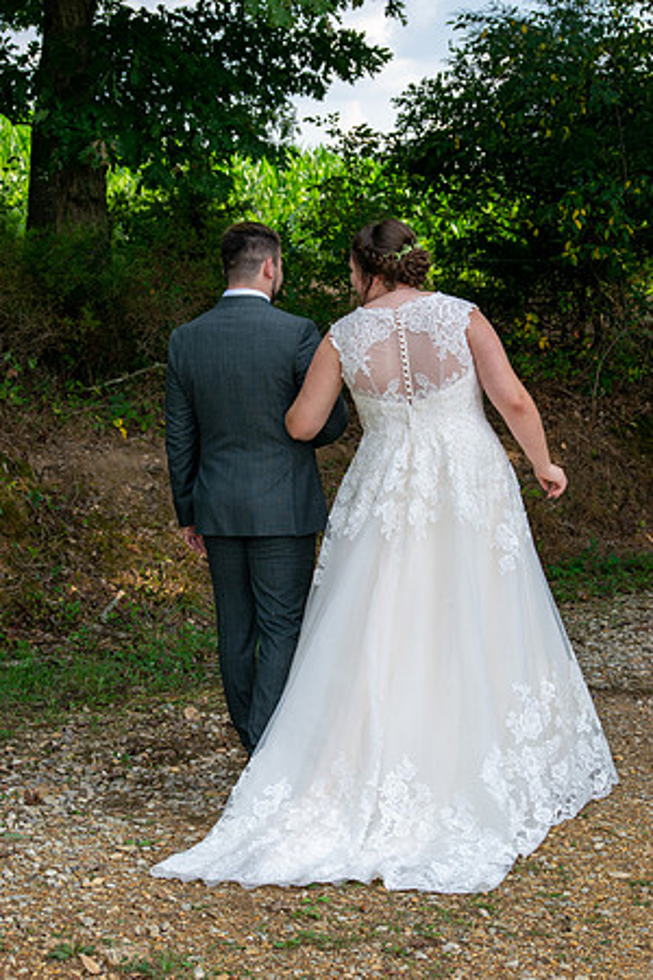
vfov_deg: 24.6
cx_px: 326
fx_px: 2245
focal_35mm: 82
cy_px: 490
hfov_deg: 16.6
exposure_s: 1/200
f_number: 7.1
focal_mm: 55
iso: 100
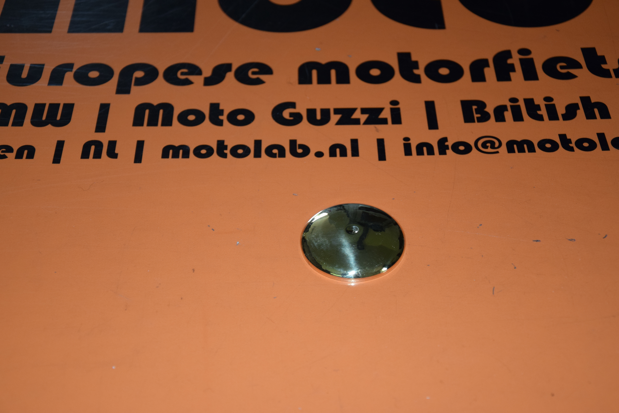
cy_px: 206
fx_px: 1161
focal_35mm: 68
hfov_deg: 29.9
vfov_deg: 20.2
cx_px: 310
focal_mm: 45
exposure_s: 1/60
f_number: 4.8
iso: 1000
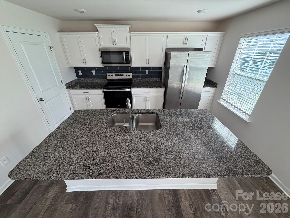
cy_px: 109
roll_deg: -0.1
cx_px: 145
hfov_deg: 102.1
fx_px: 117
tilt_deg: -27.1
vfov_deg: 85.7
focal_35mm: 14
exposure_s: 1/121
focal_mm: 2.22
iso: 125
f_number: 2.2
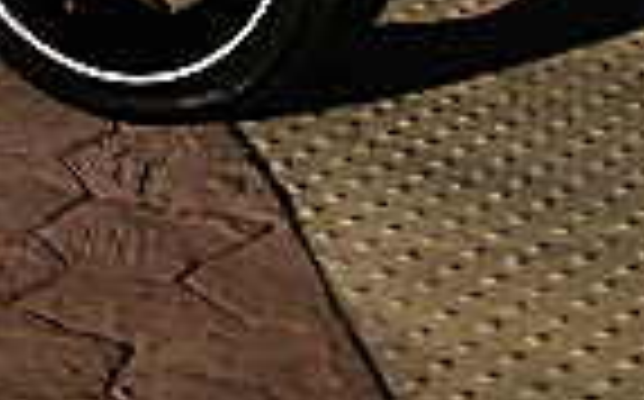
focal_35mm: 171
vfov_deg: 7.3
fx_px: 2998
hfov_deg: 12.0
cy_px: -454
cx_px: -81
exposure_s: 1/200
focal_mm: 6.3
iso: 50
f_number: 7.9
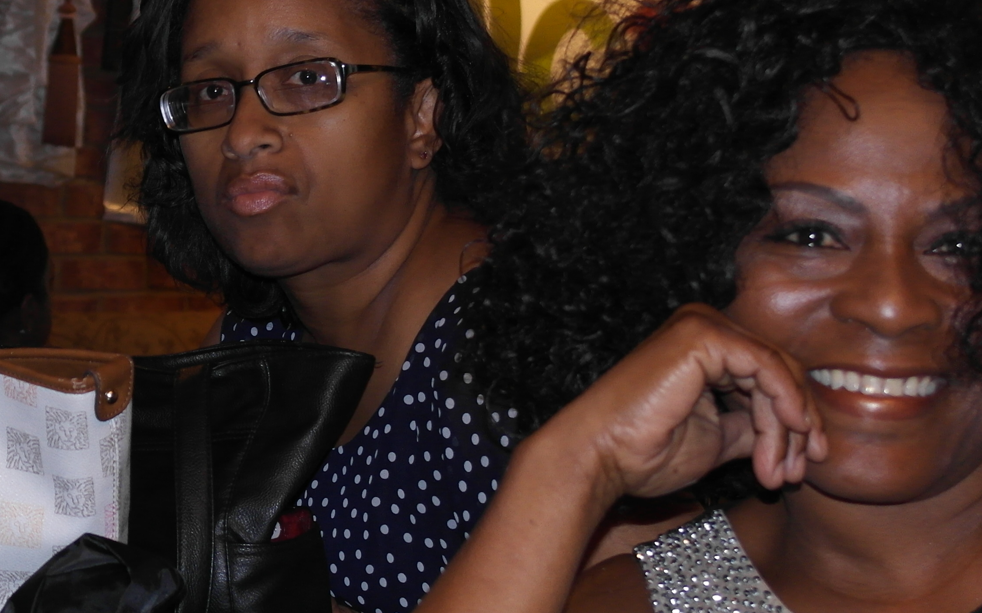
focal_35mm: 114
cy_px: 269
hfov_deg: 17.8
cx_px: -16
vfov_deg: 11.5
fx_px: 3051
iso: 400
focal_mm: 30
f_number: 4.5
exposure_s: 1/50
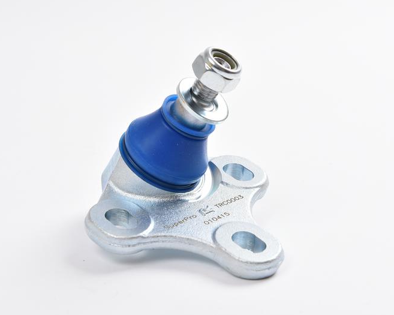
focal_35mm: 80
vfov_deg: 19.2
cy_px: 158
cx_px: 194
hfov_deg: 23.9
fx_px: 932
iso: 200
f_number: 14
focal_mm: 70
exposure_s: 1/200
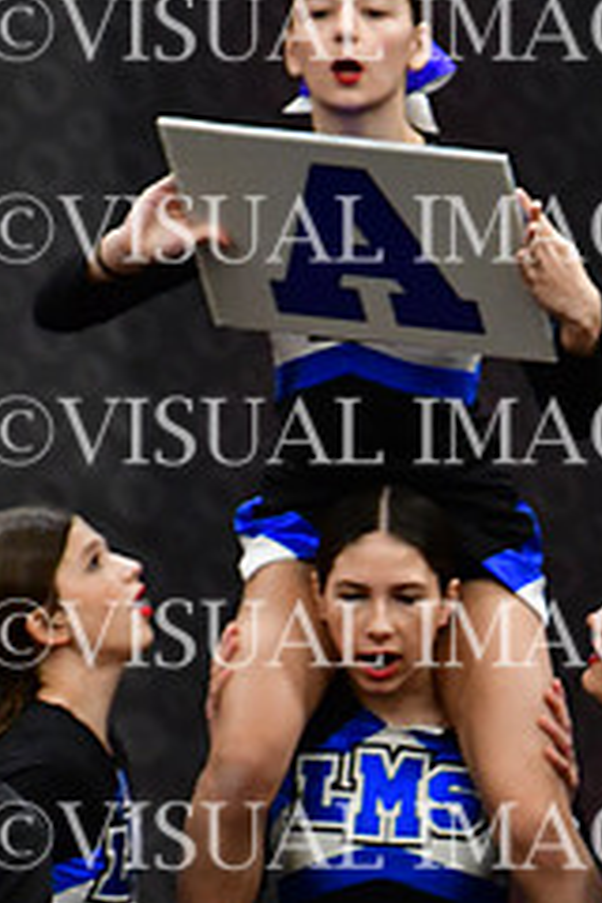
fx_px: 18184
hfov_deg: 1.9
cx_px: 709
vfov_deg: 2.8
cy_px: 937
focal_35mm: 725
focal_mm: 200
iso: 4000
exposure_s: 1/500
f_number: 3.5
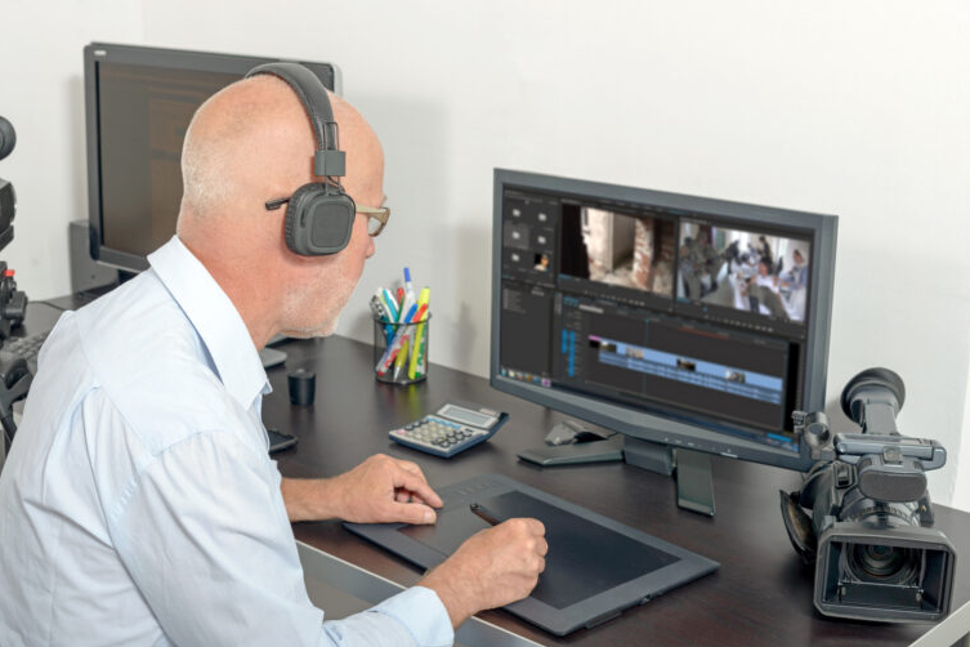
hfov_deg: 38.9
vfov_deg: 26.5
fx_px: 1374
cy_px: 320
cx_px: 492
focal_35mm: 51
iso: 125
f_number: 7.1
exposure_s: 1/160
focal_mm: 50
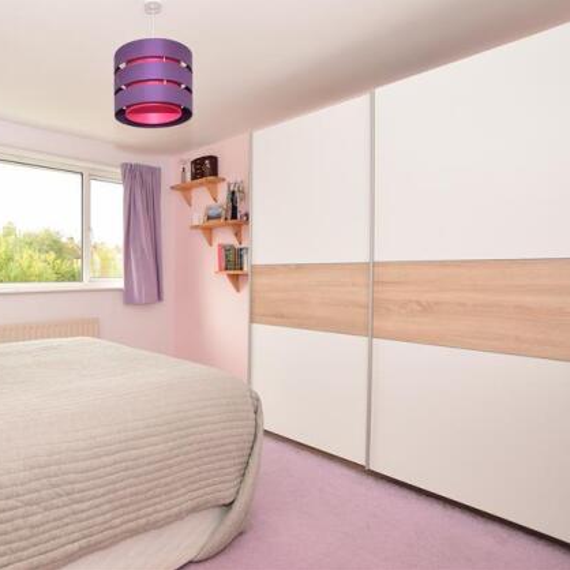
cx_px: 145
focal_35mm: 20
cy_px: 273
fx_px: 373
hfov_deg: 70.0
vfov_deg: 74.8
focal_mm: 10
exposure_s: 1/80
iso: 400
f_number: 6.3
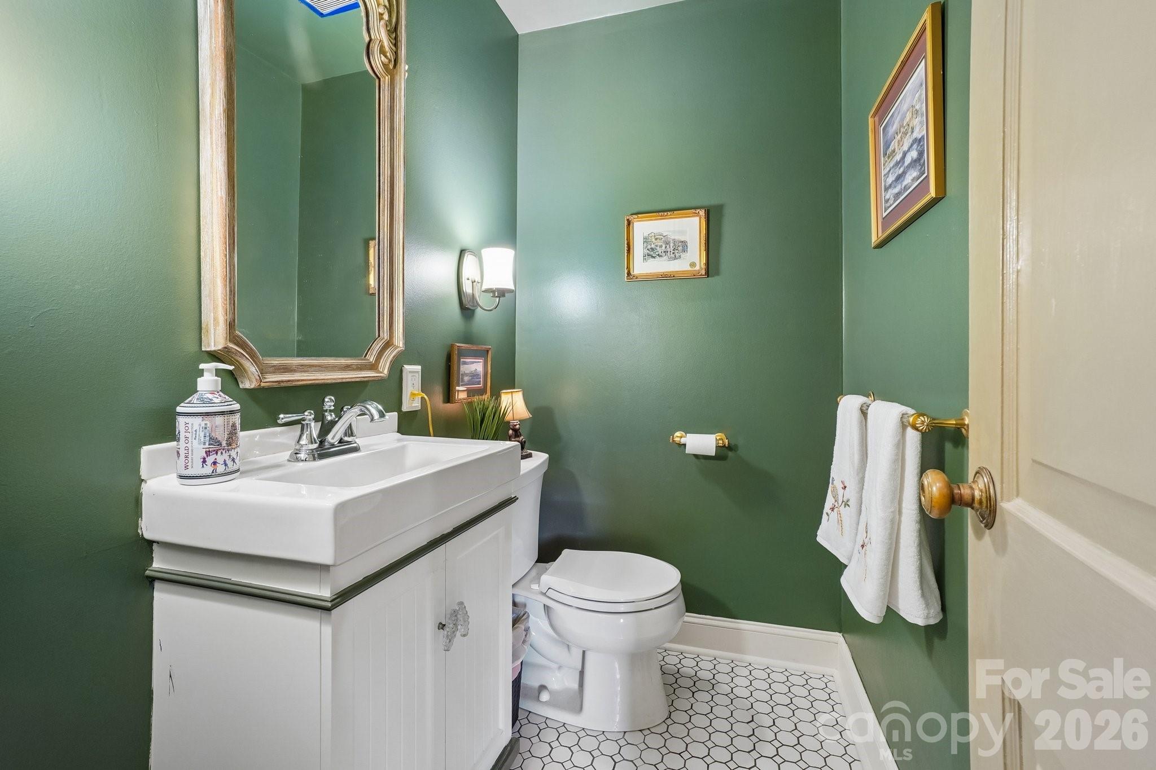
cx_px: 578
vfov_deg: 77.3
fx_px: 482
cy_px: 385
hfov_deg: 100.4
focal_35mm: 15
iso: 400
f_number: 8
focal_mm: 10
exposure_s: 1/2.5
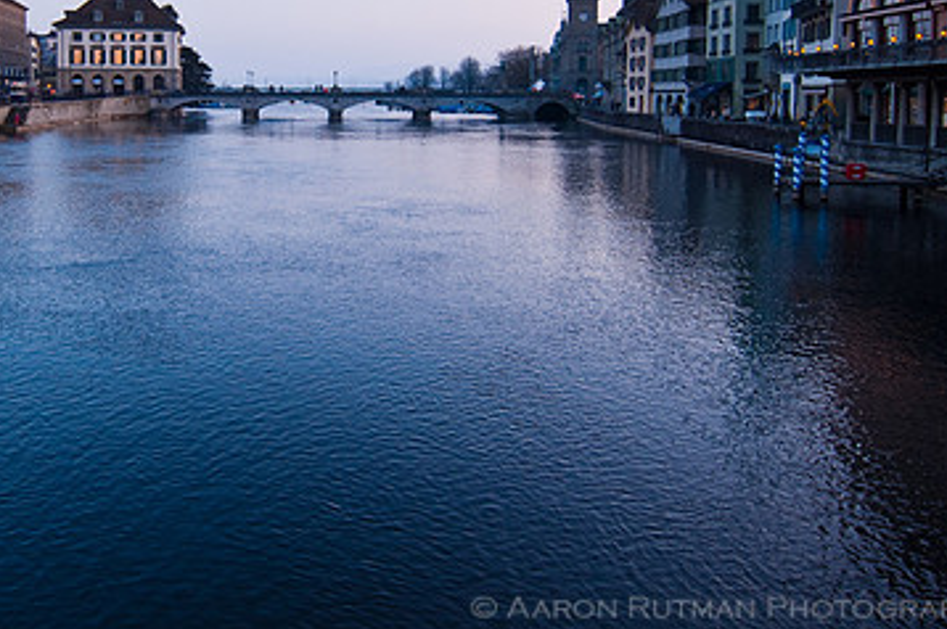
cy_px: 126
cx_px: 272
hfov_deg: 54.0
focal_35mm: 34
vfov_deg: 37.4
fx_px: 894
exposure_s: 1/80
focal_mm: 14
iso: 200
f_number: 4.5
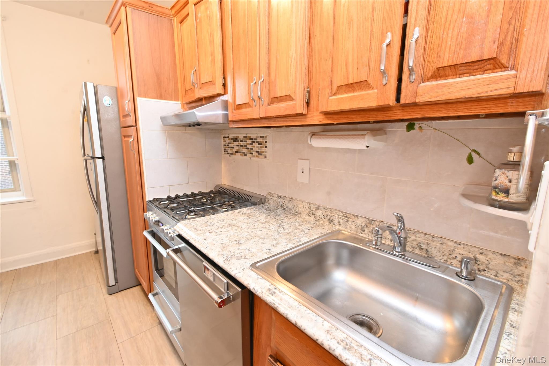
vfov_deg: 77.3
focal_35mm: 15
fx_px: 229
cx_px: 274
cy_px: 183
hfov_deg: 100.4
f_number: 14
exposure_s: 1/2.5
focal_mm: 10
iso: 500
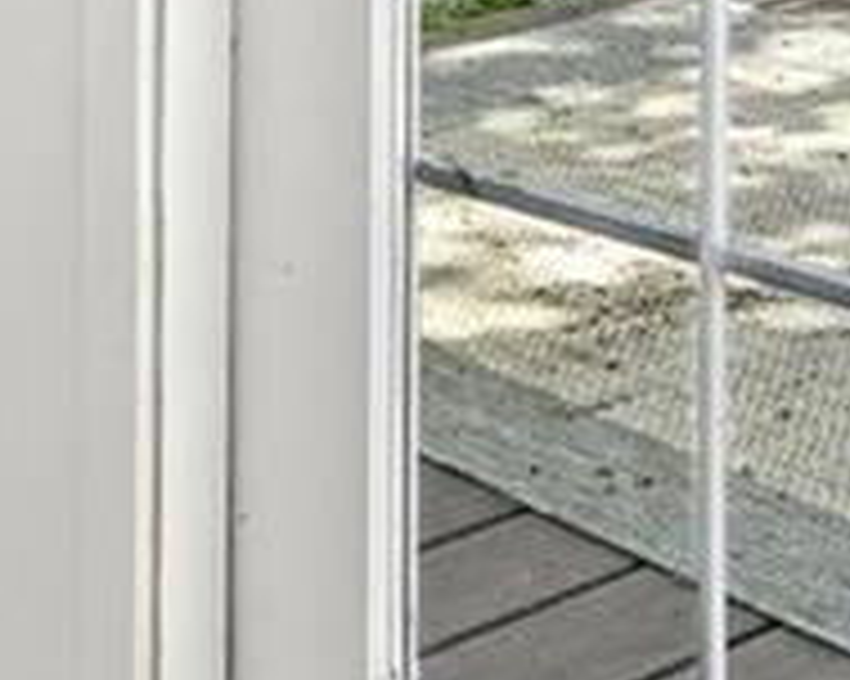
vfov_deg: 12.2
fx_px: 2791
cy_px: -689
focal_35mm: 111
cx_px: 63
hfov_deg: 17.0
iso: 110
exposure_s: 1/15
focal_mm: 14
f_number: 11
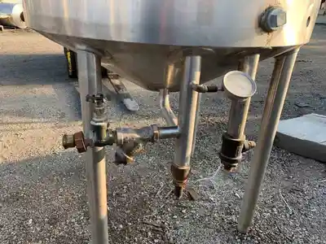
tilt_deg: -24.8
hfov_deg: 67.3
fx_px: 245
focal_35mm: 26
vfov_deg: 53.1
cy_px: 122
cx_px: 163
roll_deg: -3.2
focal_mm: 4.25
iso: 25
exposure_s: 1/292
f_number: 1.8
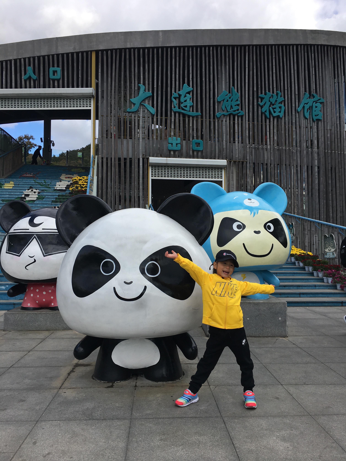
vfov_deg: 61.7
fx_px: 386
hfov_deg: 48.2
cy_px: 230
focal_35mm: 29
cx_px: 173
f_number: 2.2
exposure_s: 1/1026
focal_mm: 4.15
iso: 25
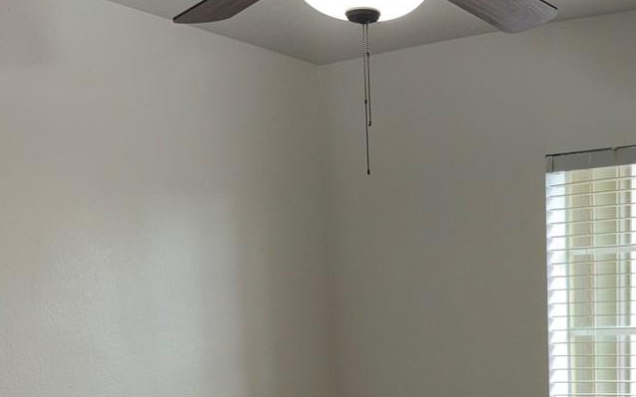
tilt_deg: -5.7
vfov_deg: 17.9
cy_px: 475
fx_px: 1196
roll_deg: +1.3
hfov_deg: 28.7
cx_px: 565
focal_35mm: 69
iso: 40
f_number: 1.6
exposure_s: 1/22
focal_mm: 5.96
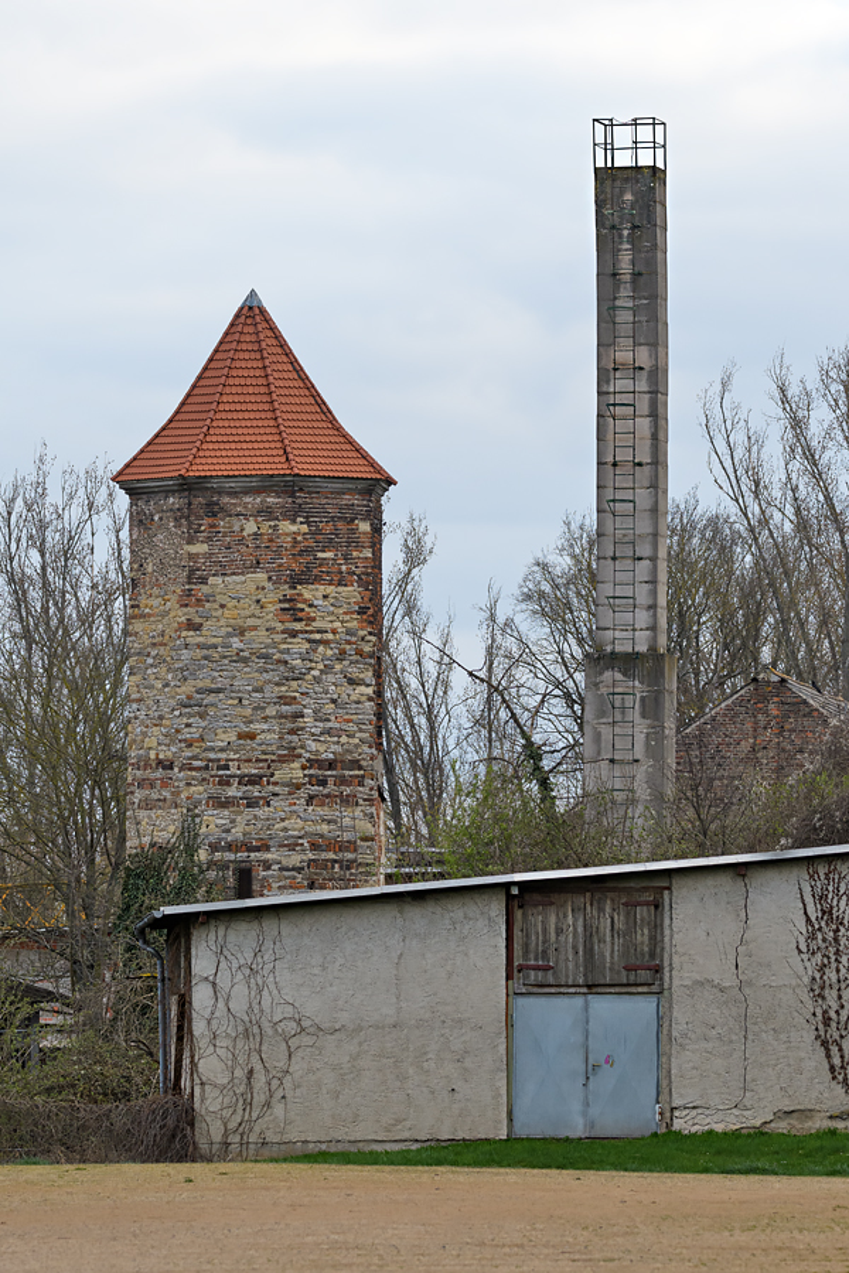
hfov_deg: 6.1
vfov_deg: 9.1
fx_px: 7959
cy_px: 636
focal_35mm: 225
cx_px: 424
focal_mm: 150
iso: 400
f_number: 7.1
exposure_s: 1/500
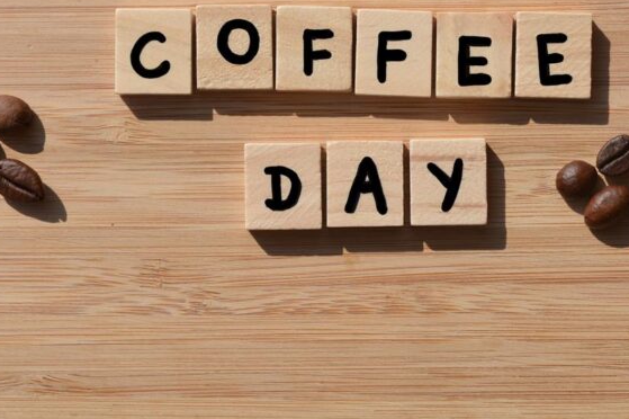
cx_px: 365
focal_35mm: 110
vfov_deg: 12.4
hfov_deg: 18.6
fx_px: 1921
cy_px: 48
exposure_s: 1/320
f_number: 8
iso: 100
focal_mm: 40
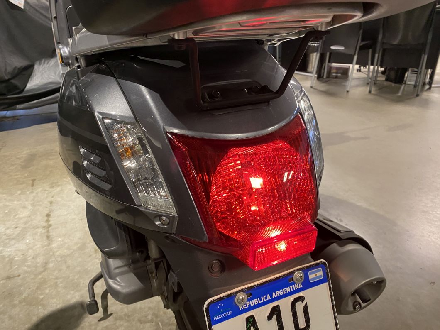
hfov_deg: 67.3
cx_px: 220
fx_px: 330
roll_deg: +2.3
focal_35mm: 26
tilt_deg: -26.3
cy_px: 165
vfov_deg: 53.1
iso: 400
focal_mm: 4.25
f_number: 1.8
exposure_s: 1/50
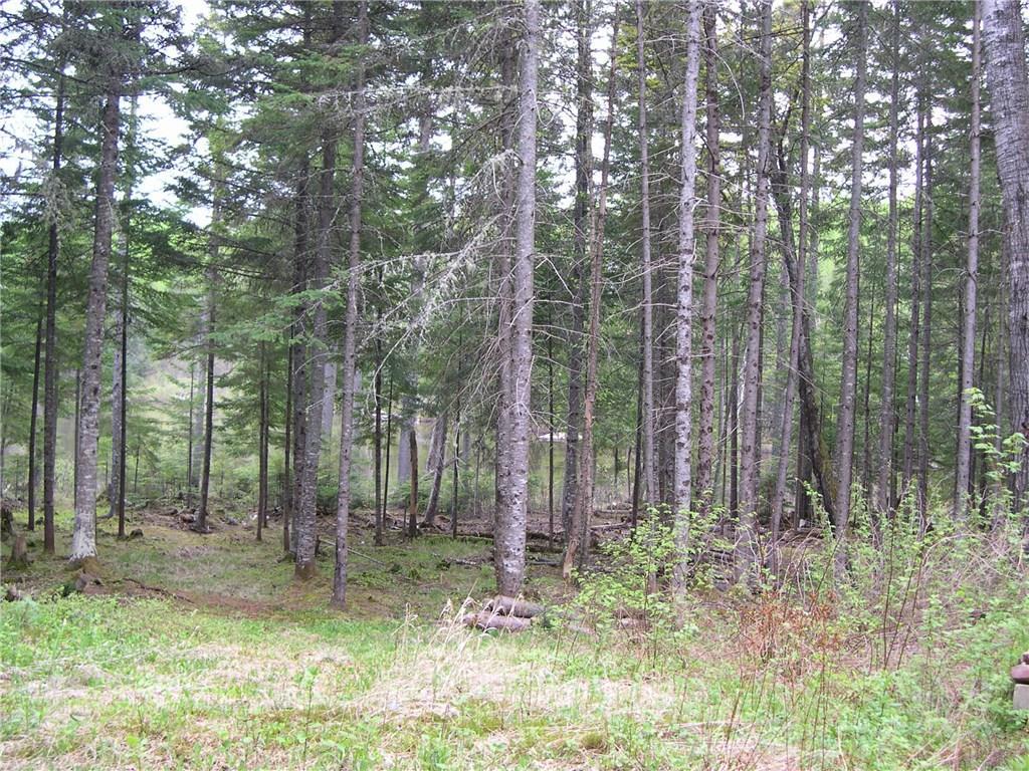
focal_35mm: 38
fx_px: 1130
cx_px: 514
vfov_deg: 37.7
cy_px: 386
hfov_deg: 49.0
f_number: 2.8
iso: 100
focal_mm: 8
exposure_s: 1/50.6
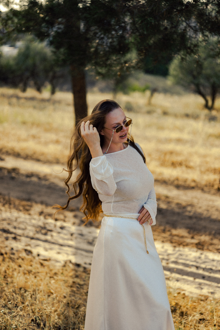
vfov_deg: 39.6
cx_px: 110
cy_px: 165
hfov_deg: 27.0
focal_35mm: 50
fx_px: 458
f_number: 1.8
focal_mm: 50
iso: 100
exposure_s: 1/1600
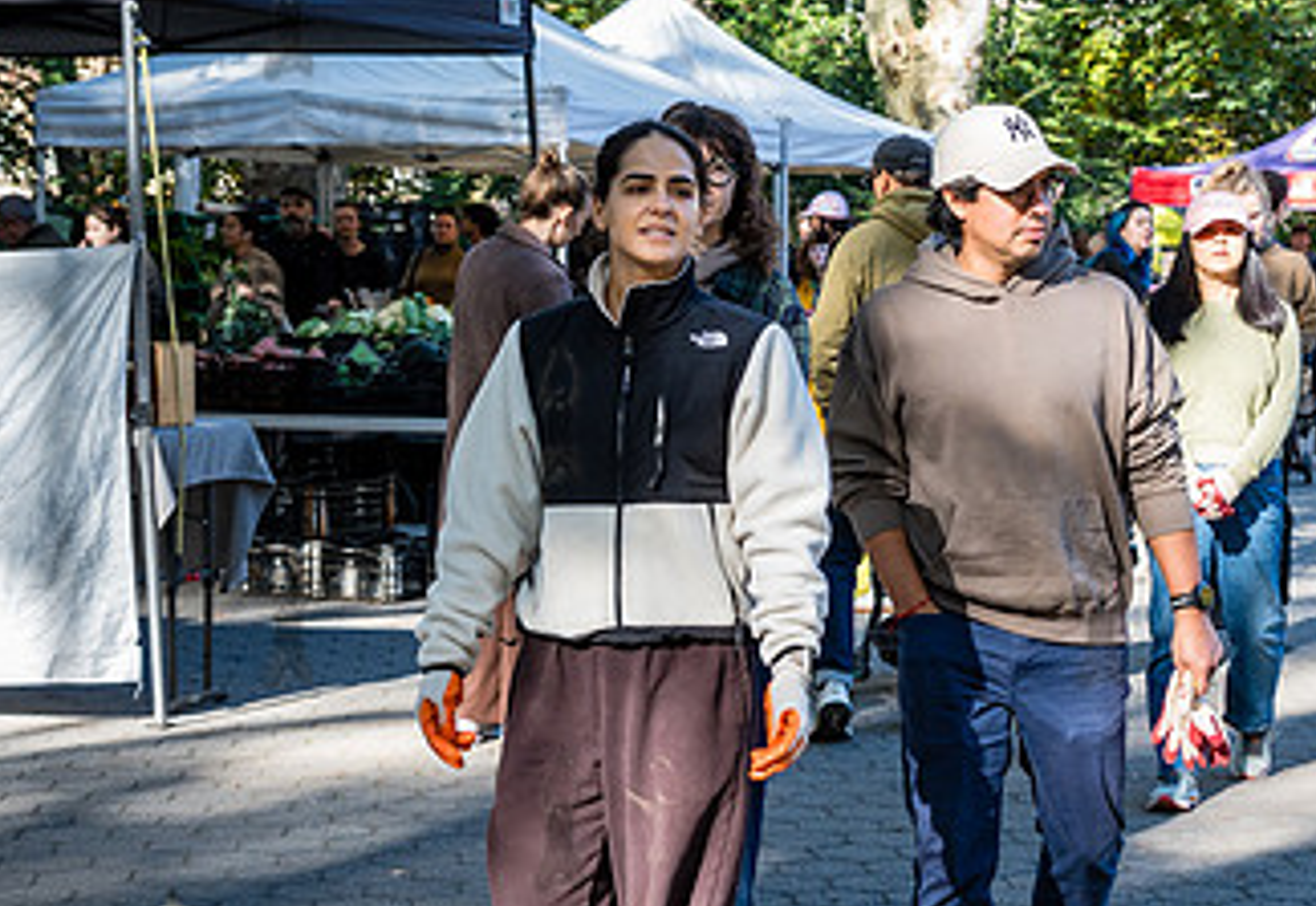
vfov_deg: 16.2
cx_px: 1041
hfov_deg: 23.1
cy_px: 423
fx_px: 3175
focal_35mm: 86
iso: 400
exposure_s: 1/200
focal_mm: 38
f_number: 5.6
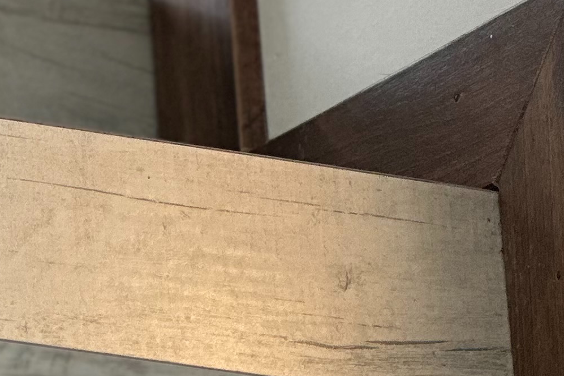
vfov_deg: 4.1
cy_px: -590
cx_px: -114
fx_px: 5074
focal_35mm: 324
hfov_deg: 6.3
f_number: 2.8
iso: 40
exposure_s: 1/121
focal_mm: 9
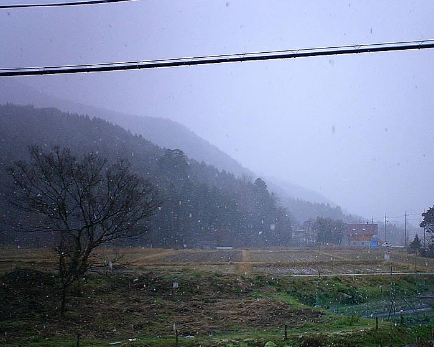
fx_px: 681
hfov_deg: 35.1
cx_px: 277
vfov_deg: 28.4
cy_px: 226
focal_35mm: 53
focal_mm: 5.6
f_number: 3.5
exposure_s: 1/320
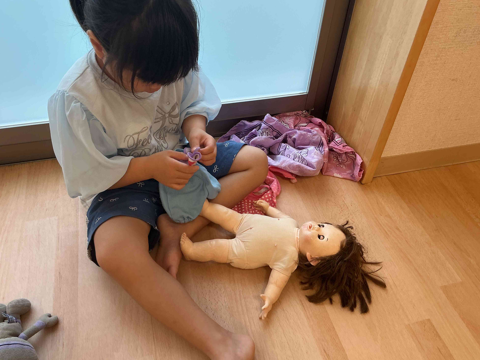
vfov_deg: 46.8
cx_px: 232
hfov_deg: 60.0
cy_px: 176
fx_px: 416
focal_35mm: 30
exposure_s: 1/120
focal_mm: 3
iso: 32
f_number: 1.8
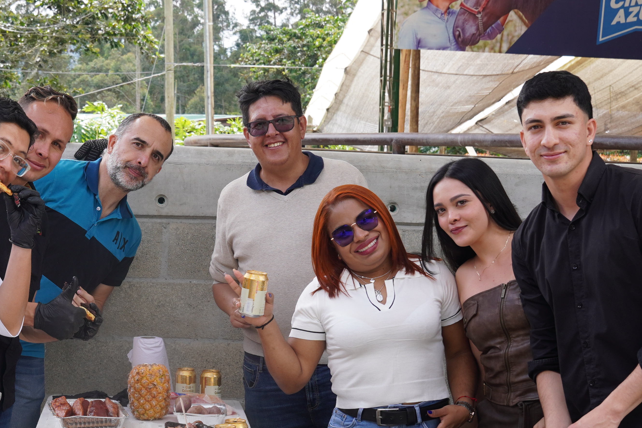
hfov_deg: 23.3
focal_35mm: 86
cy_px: 366
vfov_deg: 15.7
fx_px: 1537
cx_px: 152
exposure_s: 1/160
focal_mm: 25.4
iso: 100
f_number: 4.5
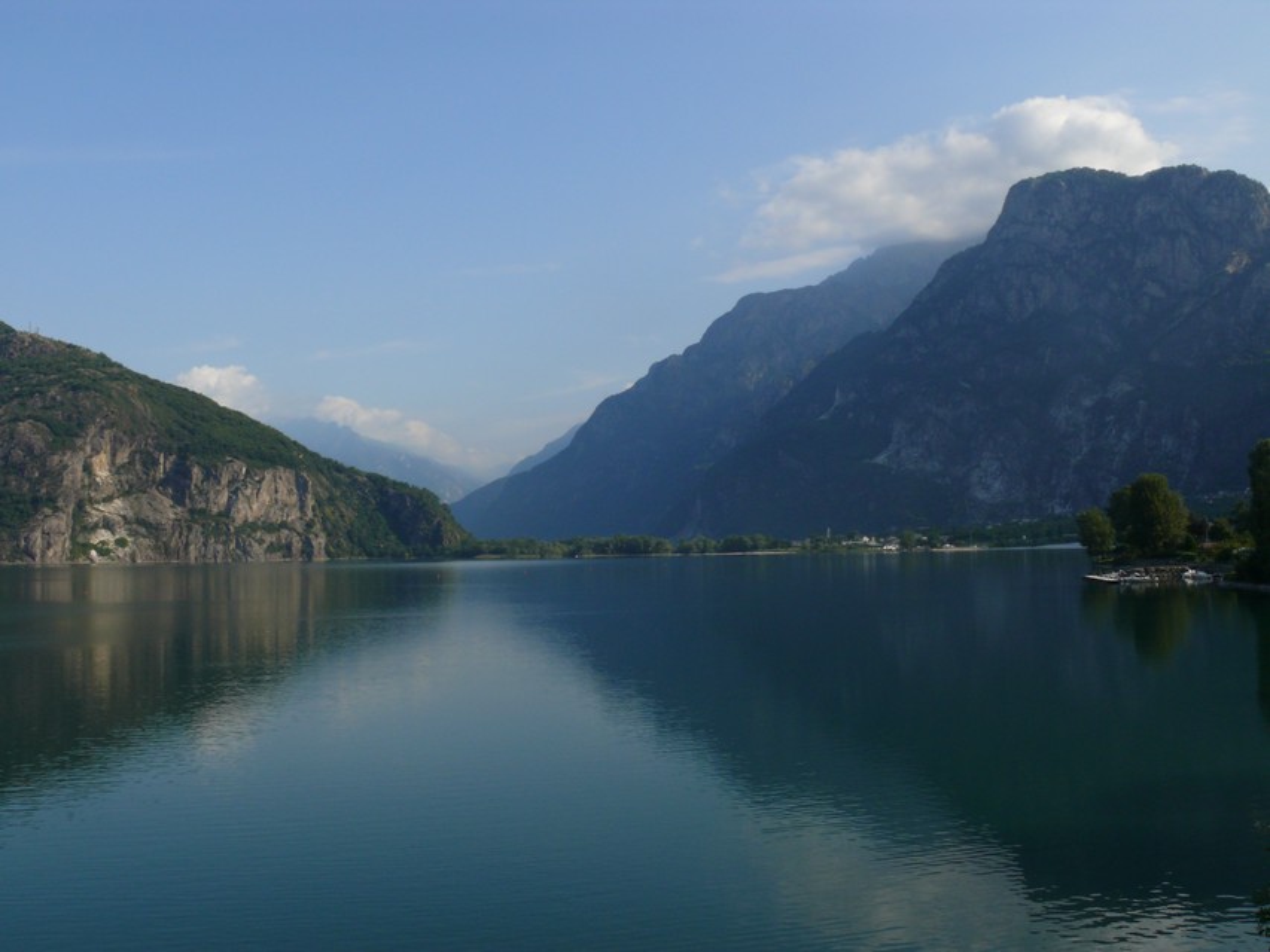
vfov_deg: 40.7
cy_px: 476
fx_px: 1284
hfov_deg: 52.6
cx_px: 635
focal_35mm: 35
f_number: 6.3
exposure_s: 1/500
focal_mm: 7.4
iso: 100
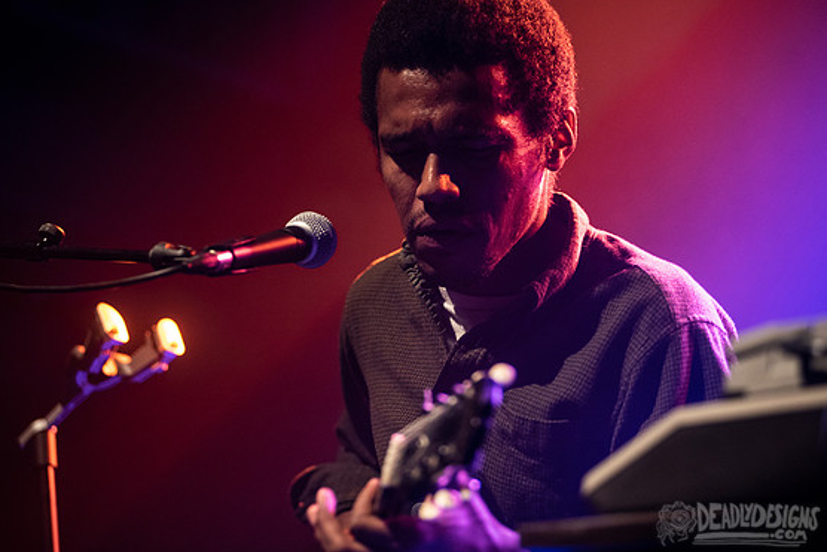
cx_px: 402
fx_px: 2780
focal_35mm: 121
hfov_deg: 16.9
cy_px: 267
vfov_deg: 11.3
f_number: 3.2
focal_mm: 116
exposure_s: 1/125
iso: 2500
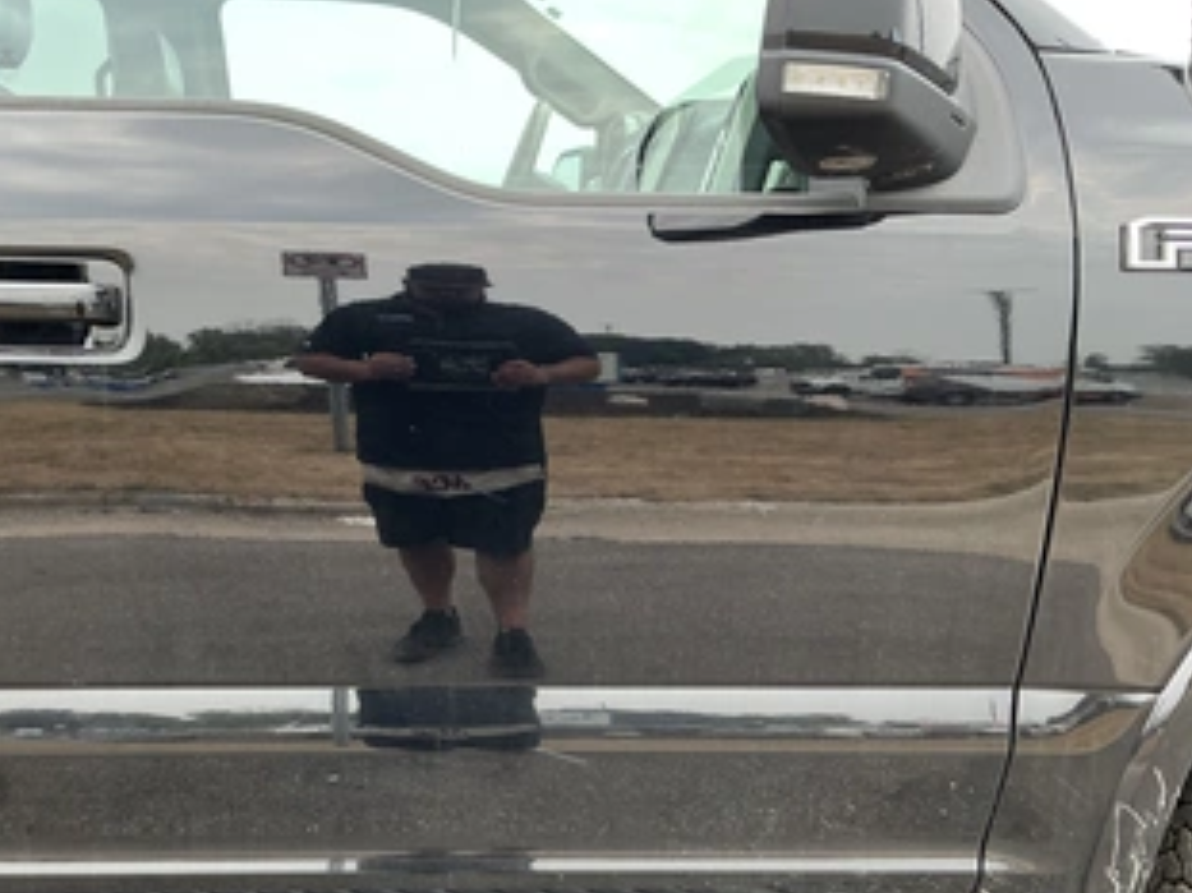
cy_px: 537
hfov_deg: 50.8
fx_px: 1239
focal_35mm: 36
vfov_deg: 39.5
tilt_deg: -9.2
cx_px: 441
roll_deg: -0.4
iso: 20
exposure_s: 1/122
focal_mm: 3
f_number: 1.8
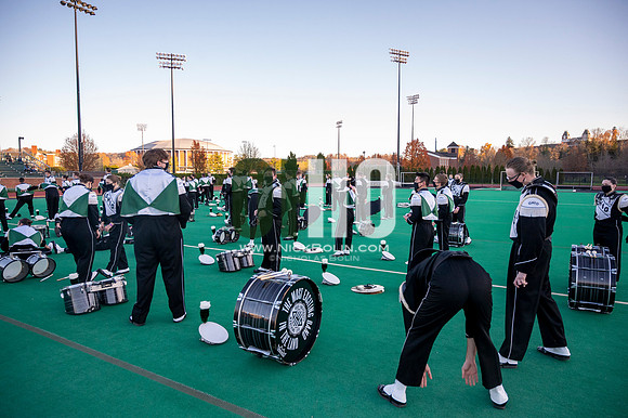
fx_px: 418
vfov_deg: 53.1
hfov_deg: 73.8
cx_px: 314
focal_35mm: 24
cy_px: 209
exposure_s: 1/2500
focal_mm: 24
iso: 2000
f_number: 4
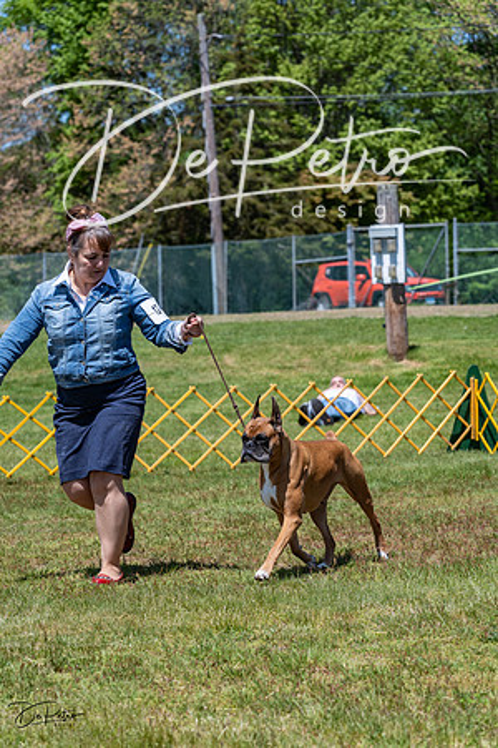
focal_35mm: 120
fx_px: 2490
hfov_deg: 11.4
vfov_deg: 17.1
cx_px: 249
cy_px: 374
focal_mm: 120
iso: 400
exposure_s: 1/1600
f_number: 7.1
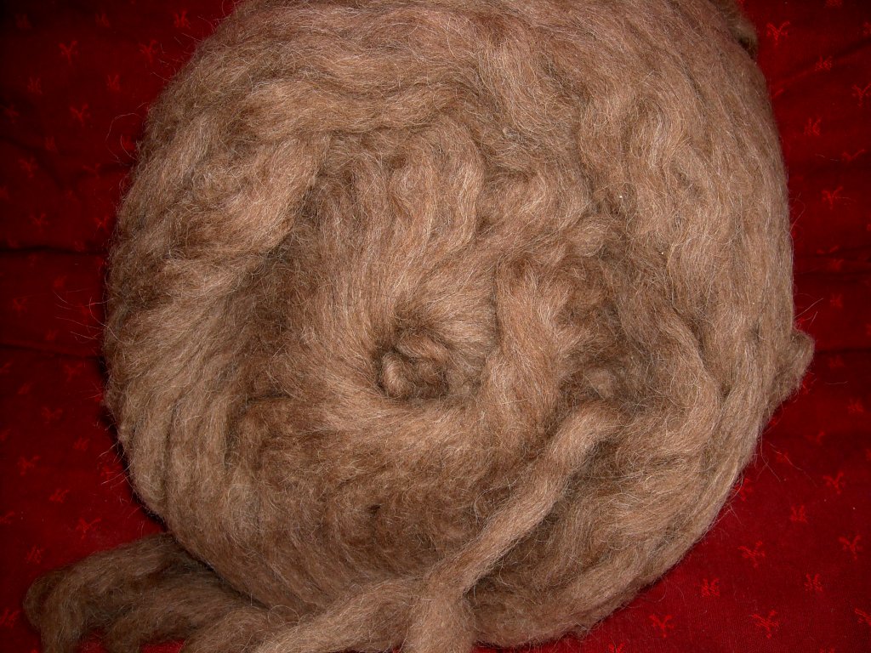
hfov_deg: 52.6
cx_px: 436
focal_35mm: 35
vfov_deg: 40.7
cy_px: 326
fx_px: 881
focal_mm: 5.7
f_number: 2.8
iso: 200
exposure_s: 1/60
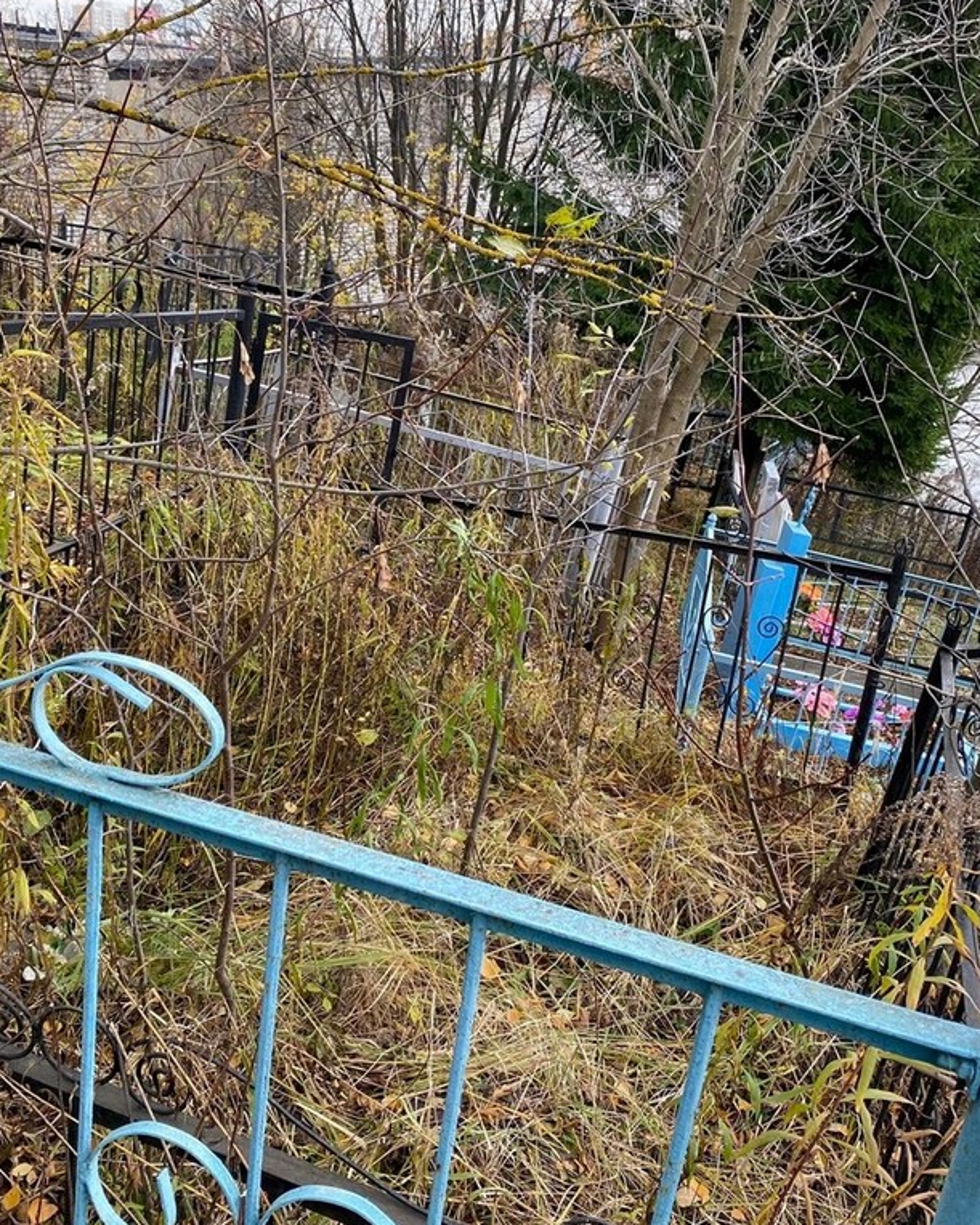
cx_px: 486
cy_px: 612
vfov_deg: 52.9
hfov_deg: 43.3
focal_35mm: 34
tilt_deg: -20.6
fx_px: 1233
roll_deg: -1.4
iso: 32
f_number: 1.8
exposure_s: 1/125
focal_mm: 4.25
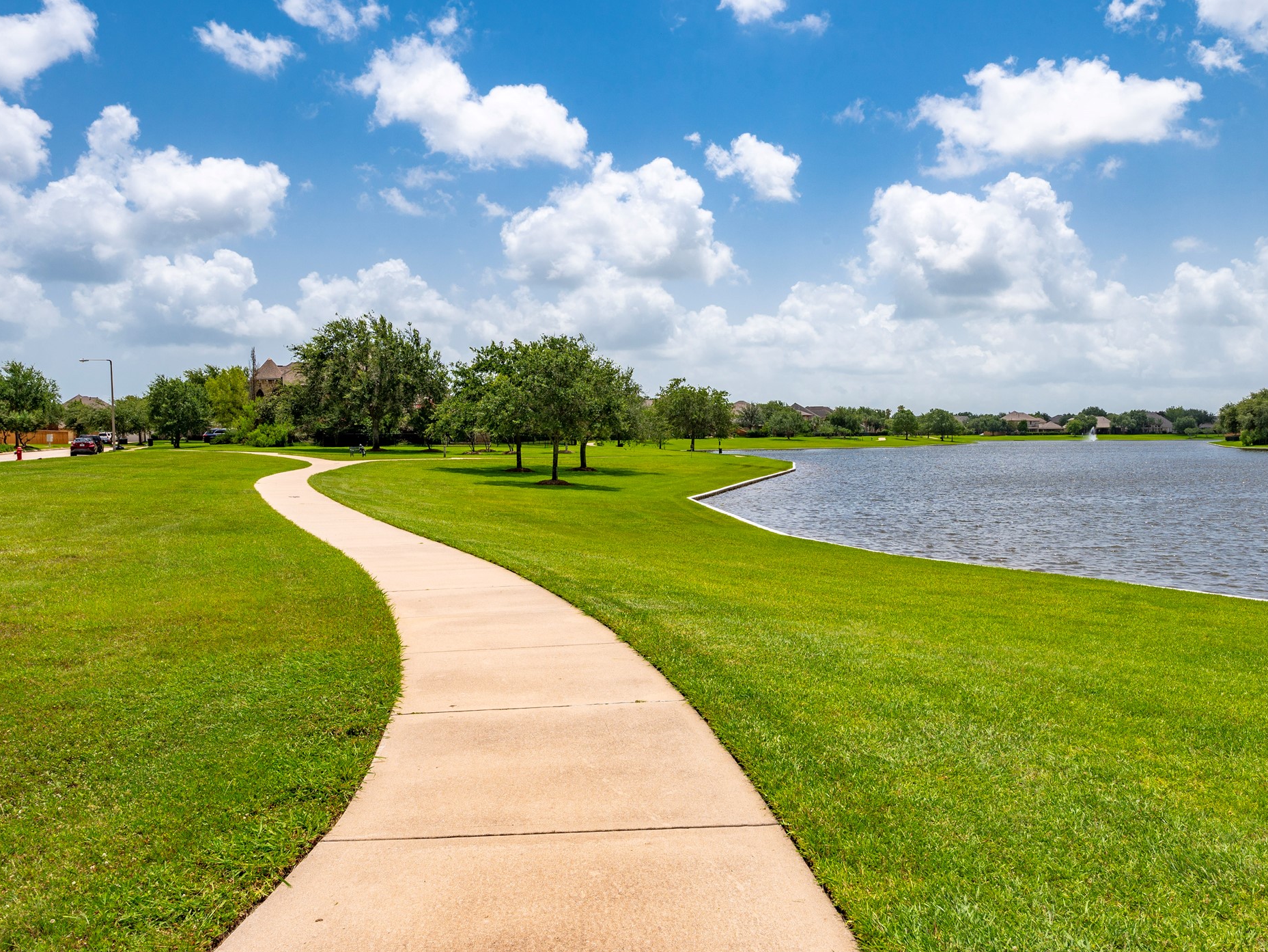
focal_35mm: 27
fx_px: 989
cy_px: 461
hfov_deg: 65.3
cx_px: 662
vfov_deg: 51.4
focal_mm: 24
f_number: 13
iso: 125
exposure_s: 1/250
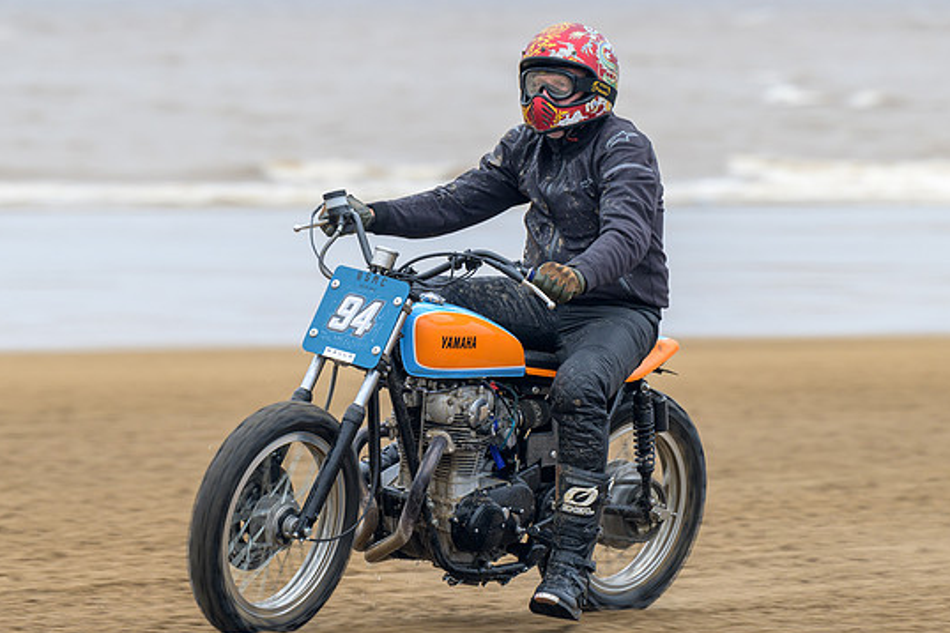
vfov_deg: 3.9
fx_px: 9288
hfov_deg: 5.9
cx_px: 556
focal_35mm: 352
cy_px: 350
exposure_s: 1/250
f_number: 4
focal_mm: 180
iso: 160
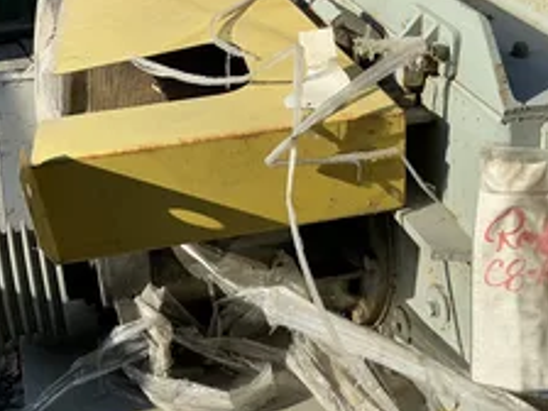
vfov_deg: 28.9
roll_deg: -4.4
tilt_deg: -36.9
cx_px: 318
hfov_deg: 38.1
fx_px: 792
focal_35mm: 50
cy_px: 281
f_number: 1.8
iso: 25
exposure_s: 1/1577
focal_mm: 3
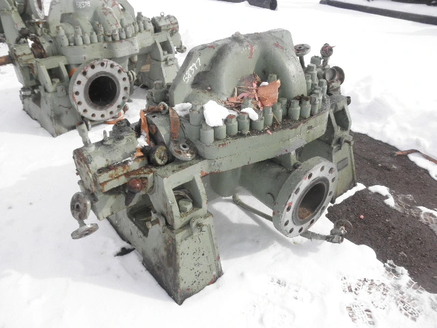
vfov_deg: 49.7
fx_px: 353
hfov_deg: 63.4
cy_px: 164
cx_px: 218
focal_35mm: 28
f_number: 8.5
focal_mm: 5
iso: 64
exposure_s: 1/125
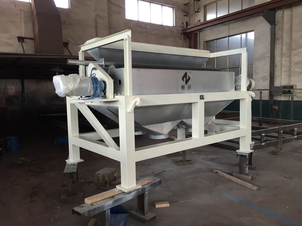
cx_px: 151
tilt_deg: -5.3
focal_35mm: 29
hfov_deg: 61.7
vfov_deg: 48.2
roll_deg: +1.7
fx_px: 253
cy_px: 113
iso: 32
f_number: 2.2
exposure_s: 1/30
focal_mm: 4.15
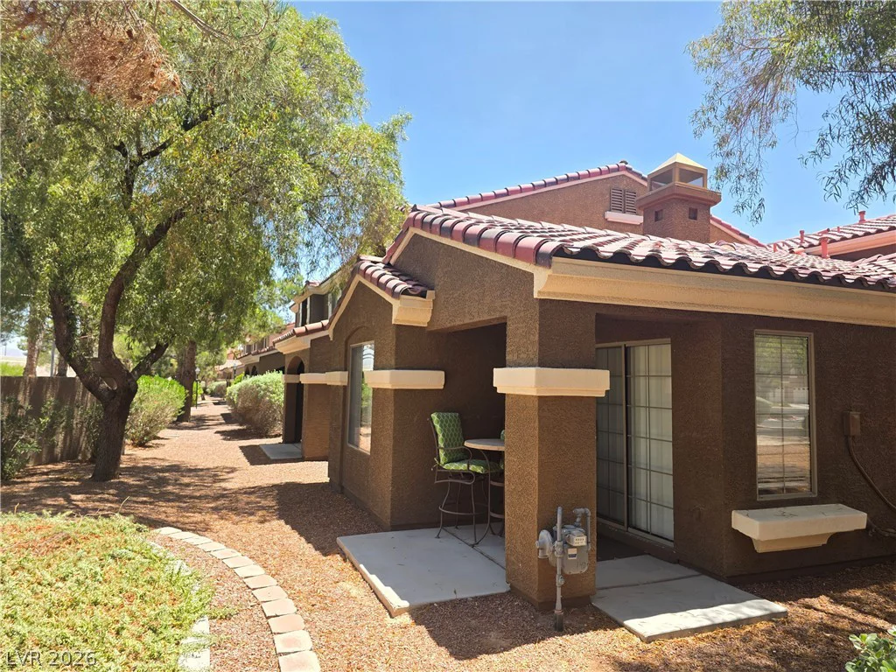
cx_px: 448
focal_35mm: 23
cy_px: 336
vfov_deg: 58.9
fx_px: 595
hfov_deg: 73.9
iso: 80
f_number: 1.7
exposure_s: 1/1580
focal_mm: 6.3
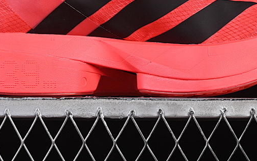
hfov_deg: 12.8
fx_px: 1142
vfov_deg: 8.0
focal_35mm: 163
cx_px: 133
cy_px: -16
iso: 160
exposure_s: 1/80
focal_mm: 50
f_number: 8
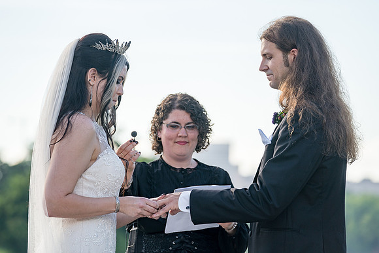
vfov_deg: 7.3
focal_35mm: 189
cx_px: 182
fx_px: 1991
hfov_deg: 10.9
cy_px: 108
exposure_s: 1/500
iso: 100
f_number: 4
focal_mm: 165
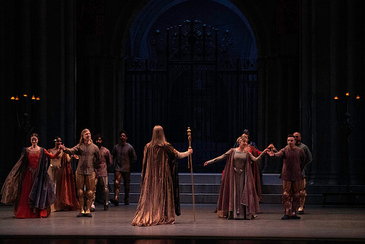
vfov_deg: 10.6
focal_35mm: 129
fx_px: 1308
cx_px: 182
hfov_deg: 15.9
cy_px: 122
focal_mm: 129
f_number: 7.1
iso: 12800
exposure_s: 1/400
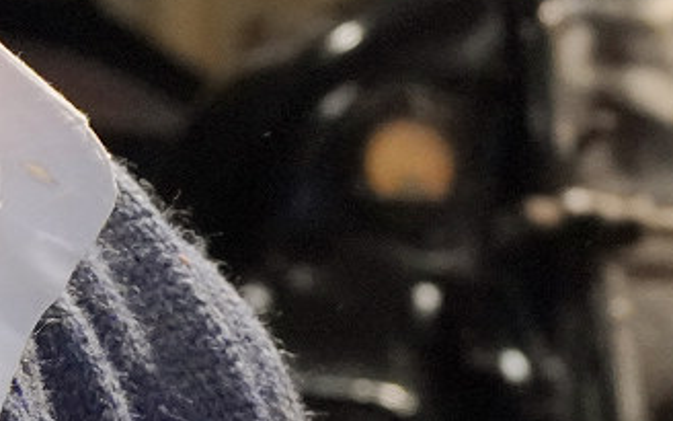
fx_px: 6306
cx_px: 417
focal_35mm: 344
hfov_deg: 6.1
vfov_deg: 3.8
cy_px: 35
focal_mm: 41
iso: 3200
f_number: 4
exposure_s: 1/100
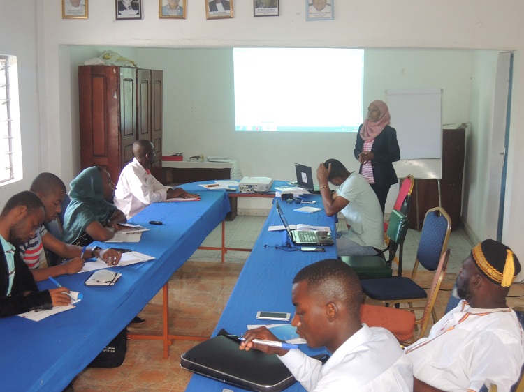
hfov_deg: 42.1
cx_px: 262
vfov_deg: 32.2
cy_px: 196
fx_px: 681
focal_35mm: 45
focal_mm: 8.1
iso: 560
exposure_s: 1/30
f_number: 3.5
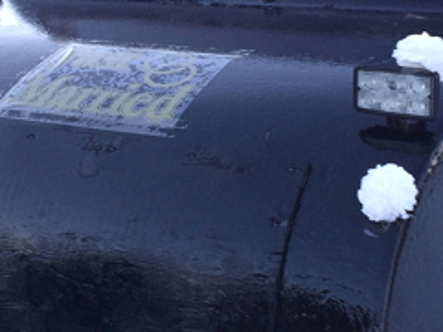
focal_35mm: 78
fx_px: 999
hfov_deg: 24.8
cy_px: 95
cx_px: 121
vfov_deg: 18.8
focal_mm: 4.15
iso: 40
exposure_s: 1/40
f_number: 2.2
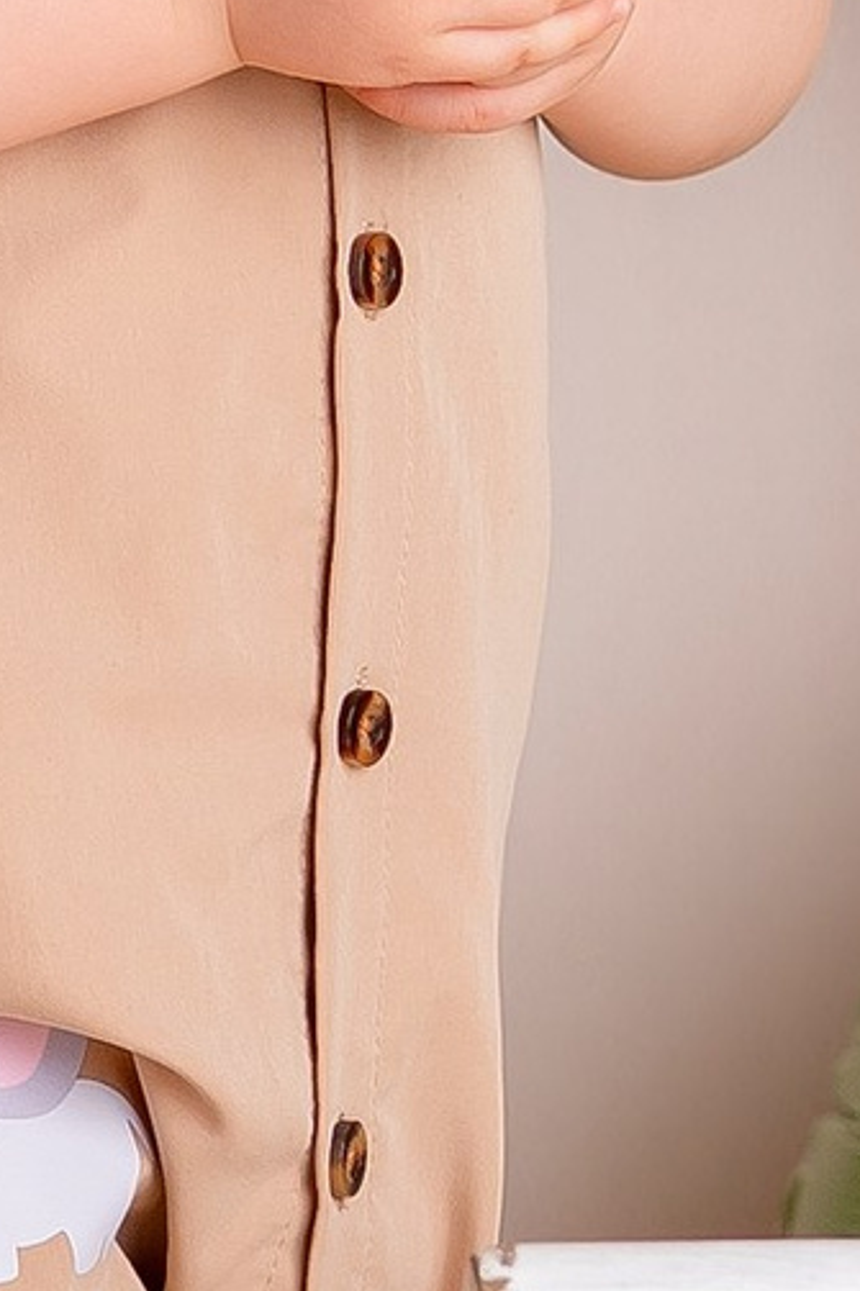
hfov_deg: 3.3
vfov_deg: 4.9
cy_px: 192
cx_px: 231
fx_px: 15059
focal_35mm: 420
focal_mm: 55
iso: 160
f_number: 3.2
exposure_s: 1/160
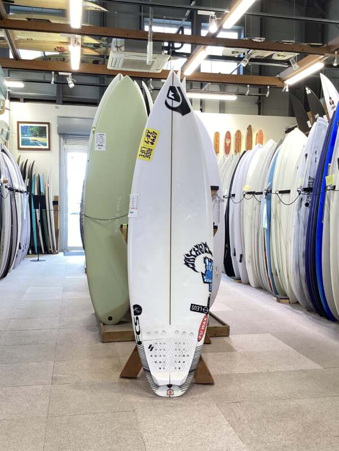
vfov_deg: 58.4
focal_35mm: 31
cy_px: 226
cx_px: 170
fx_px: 405
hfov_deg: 45.4
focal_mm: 3.3
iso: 80
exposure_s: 1/50
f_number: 2.4
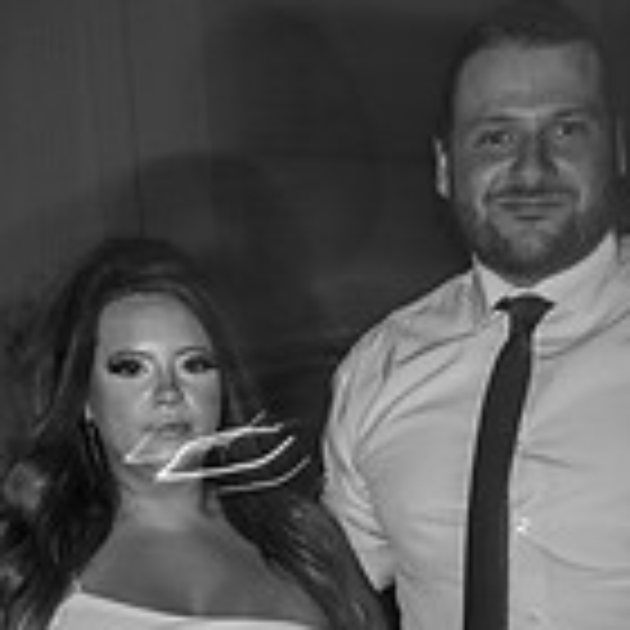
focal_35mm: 74
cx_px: 310
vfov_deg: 21.2
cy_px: 819
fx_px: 1524
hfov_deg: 23.4
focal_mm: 18
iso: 125
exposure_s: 1/1.67
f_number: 8
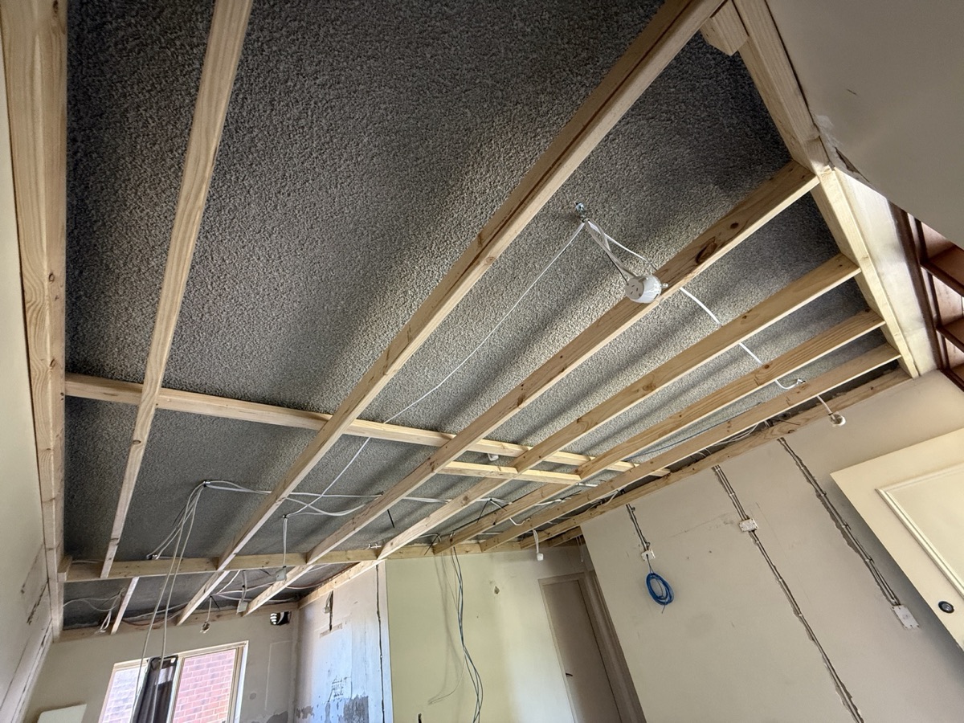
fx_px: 390
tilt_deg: +35.6
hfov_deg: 102.1
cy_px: 362
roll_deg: +13.6
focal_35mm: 14
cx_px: 482
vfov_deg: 85.7
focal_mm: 2.22
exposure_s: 1/64
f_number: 2.2
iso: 400
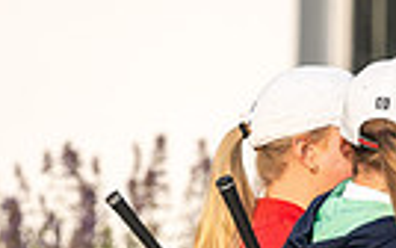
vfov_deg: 1.0
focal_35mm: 1320
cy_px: 539
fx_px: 14258
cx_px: 547
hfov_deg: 1.6
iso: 400
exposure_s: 1/2000
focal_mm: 300
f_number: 5.6
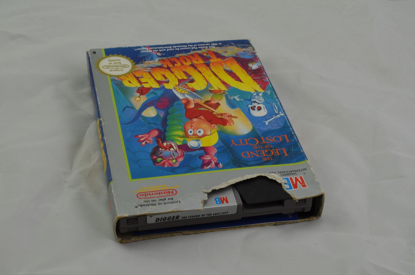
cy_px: 143
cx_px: 209
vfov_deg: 21.5
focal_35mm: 63
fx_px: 725
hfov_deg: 31.9
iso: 100
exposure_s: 1/2.5
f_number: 20
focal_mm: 40
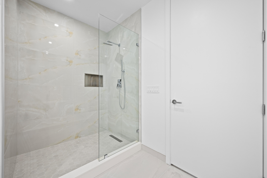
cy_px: 89
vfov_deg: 81.2
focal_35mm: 14
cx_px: 134
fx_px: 104
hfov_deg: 104.3
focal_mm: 14
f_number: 8
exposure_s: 1/3
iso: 250
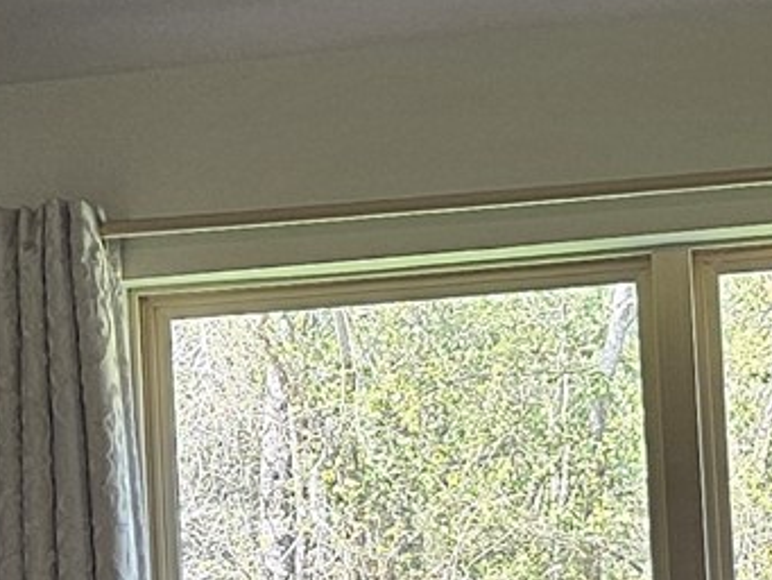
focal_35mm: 138
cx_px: 514
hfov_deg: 14.3
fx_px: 3079
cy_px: 662
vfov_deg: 10.6
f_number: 1.8
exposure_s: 1/120
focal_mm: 5.4
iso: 125
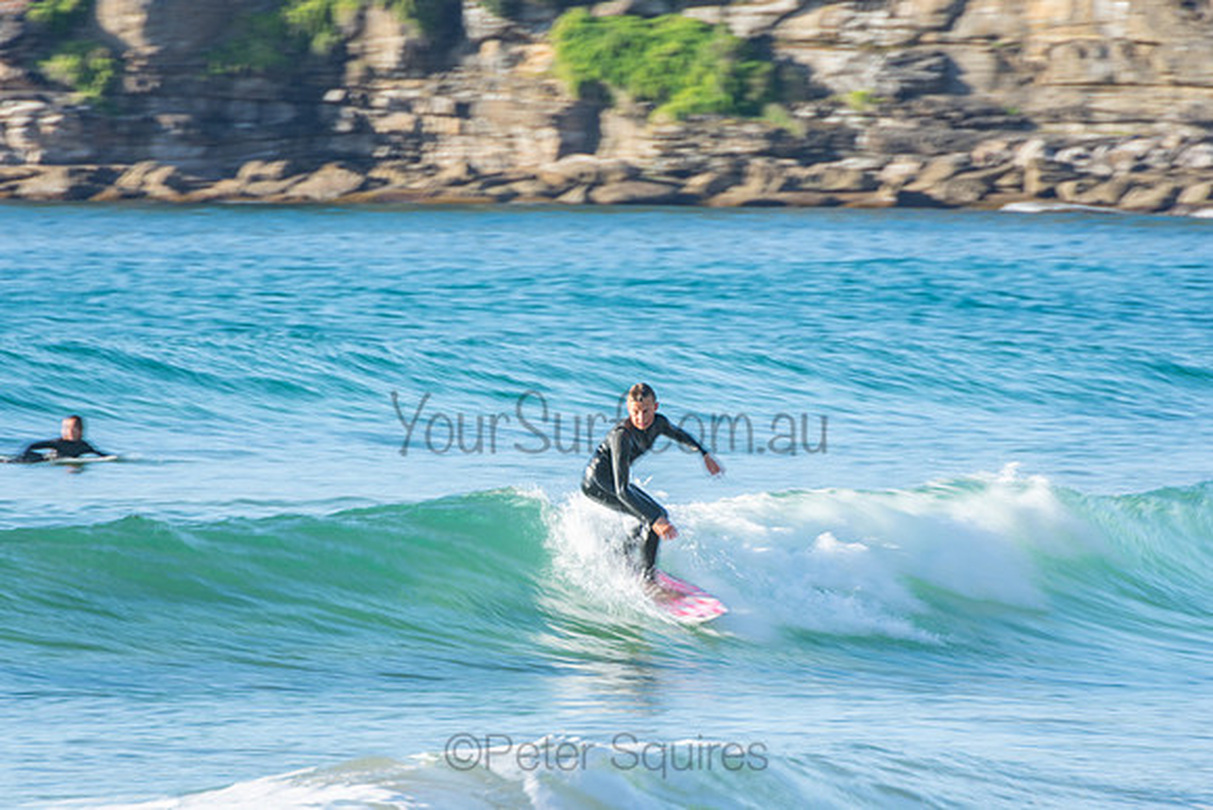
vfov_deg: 2.3
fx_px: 20220
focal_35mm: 600
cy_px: 405
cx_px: 606
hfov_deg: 3.4
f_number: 16
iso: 100
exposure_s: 1/30
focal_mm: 400
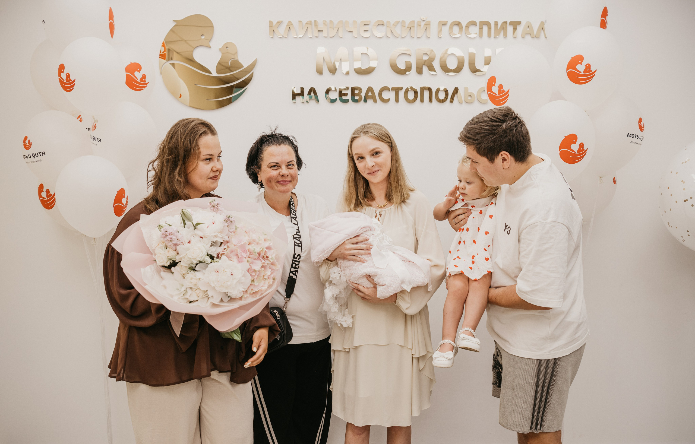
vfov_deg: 37.8
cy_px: 244
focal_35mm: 34
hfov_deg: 56.4
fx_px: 648
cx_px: 361
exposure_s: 1/160
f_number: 4
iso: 400
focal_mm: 31
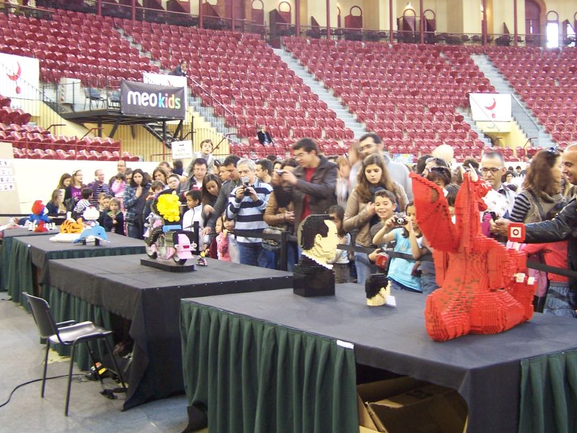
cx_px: 307
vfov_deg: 30.8
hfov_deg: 40.4
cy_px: 183
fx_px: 783
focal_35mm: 47
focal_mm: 6.3
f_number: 2.8
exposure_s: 1/10
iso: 140
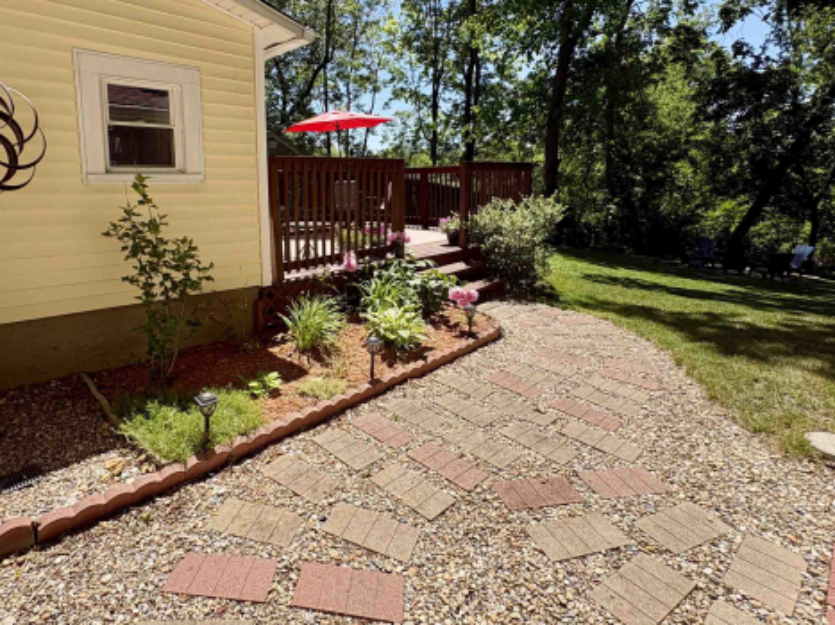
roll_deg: +0.9
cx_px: 350
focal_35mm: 20
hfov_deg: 81.1
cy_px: 236
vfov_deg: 65.0
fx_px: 482
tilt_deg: -6.9
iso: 50
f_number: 2.2
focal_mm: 2.22
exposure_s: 1/944
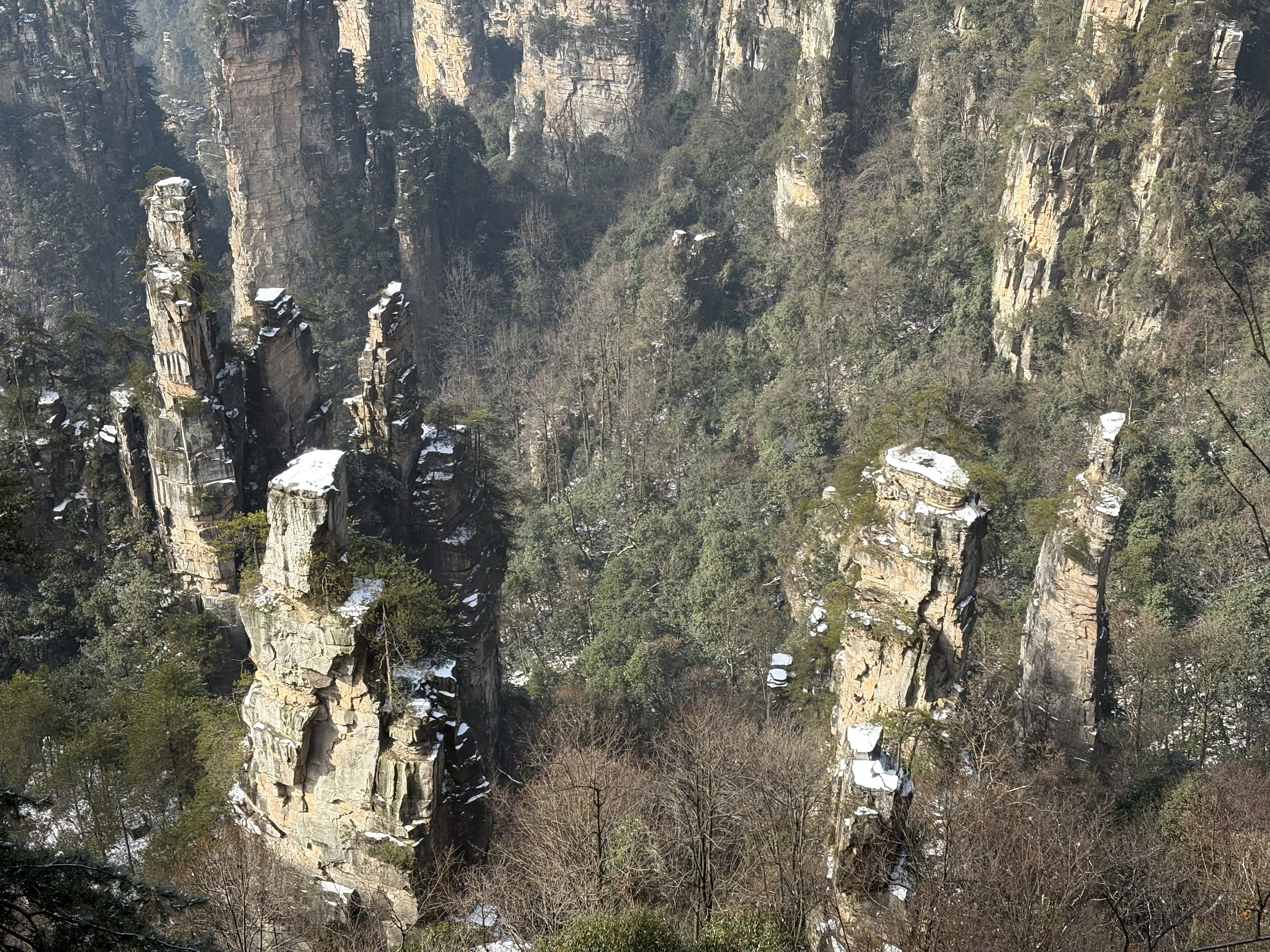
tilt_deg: -32.0
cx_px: 635
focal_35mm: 52
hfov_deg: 36.8
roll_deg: +0.3
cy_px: 476
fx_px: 1908
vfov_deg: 28.0
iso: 50
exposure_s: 1/1626
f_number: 1.6
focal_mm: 5.96
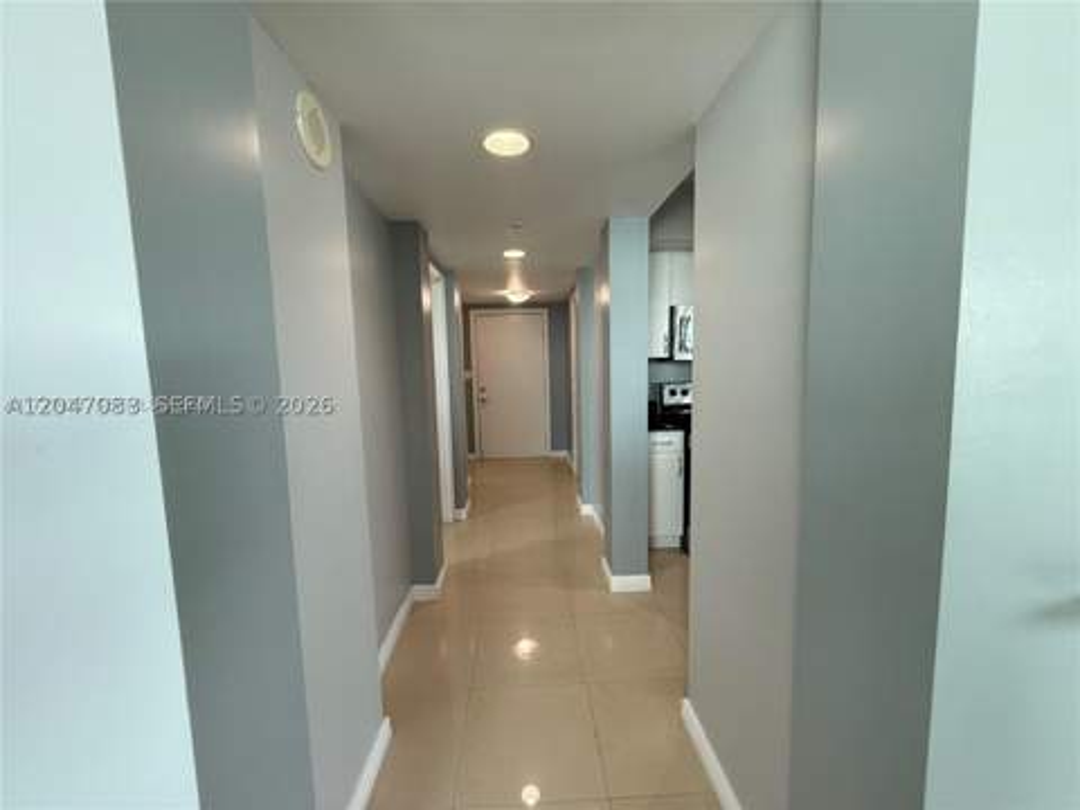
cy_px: 405
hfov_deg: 102.1
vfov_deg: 85.7
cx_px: 540
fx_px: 437
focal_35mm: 14
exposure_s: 1/120
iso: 250
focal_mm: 2.22
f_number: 2.2
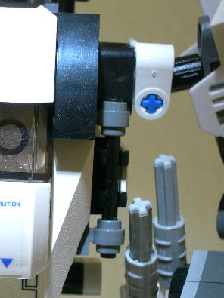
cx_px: 4
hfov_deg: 9.9
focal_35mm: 149
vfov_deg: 13.3
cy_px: 167
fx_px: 1286
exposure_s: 2
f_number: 4.3
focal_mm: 19.1
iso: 200
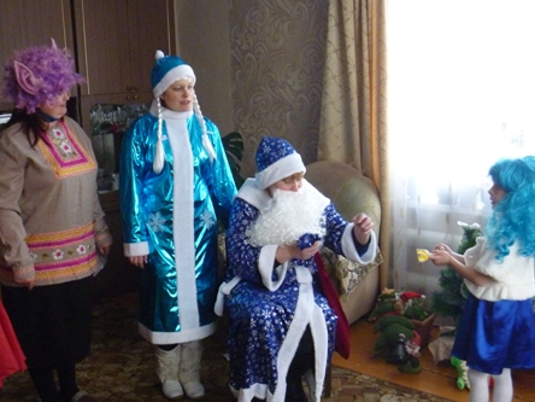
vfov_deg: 34.3
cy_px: 217
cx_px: 224
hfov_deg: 44.6
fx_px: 649
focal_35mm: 42
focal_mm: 6.3
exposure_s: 1/60
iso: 640
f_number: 3.5
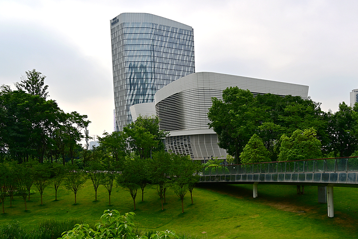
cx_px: 244
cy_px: 176
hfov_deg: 45.7
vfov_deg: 31.5
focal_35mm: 42
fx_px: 416
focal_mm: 25.5
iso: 100
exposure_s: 1/160
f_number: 8
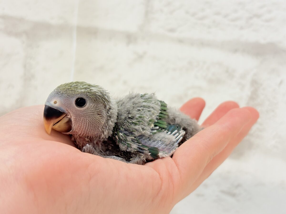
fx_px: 430
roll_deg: -5.4
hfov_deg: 36.8
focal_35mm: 52
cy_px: 107
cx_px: 143
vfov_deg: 28.0
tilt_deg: -5.3
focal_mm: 5.96
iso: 80
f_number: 1.6
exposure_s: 1/100
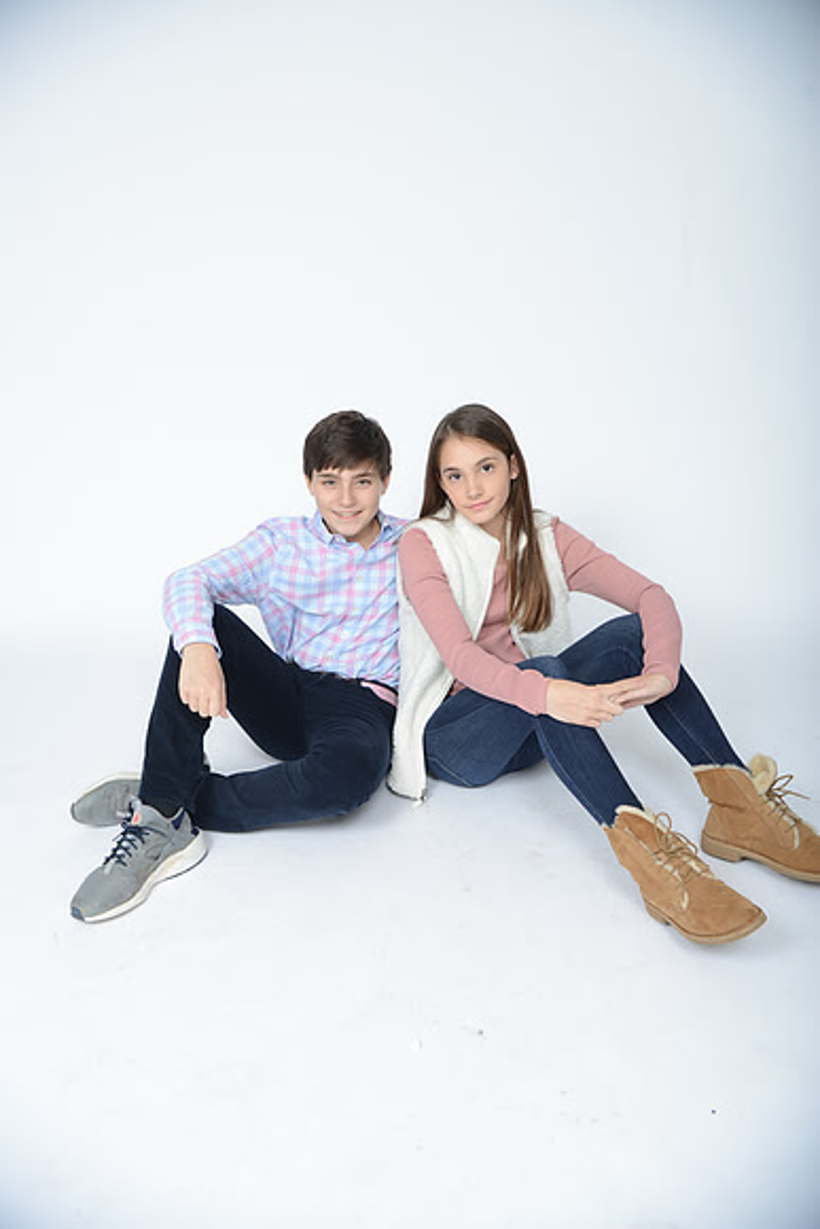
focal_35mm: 32
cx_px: 410
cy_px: 614
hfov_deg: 41.1
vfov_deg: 58.7
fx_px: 1093
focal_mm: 32
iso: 200
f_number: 8
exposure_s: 1/250
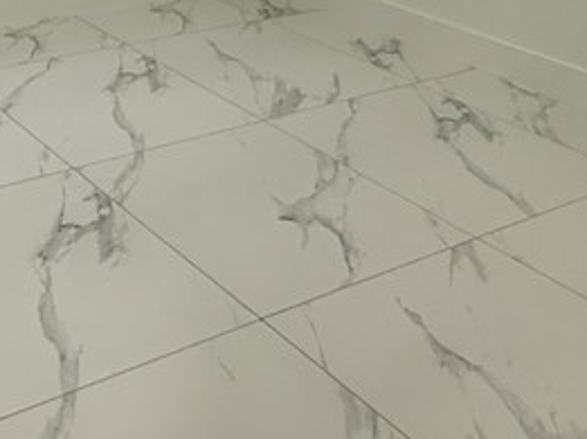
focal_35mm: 55
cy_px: -92
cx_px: -31
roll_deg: -1.0
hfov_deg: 31.7
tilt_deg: -12.4
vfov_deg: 24.0
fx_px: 931
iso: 250
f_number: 2.2
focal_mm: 2.22
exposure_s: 1/120
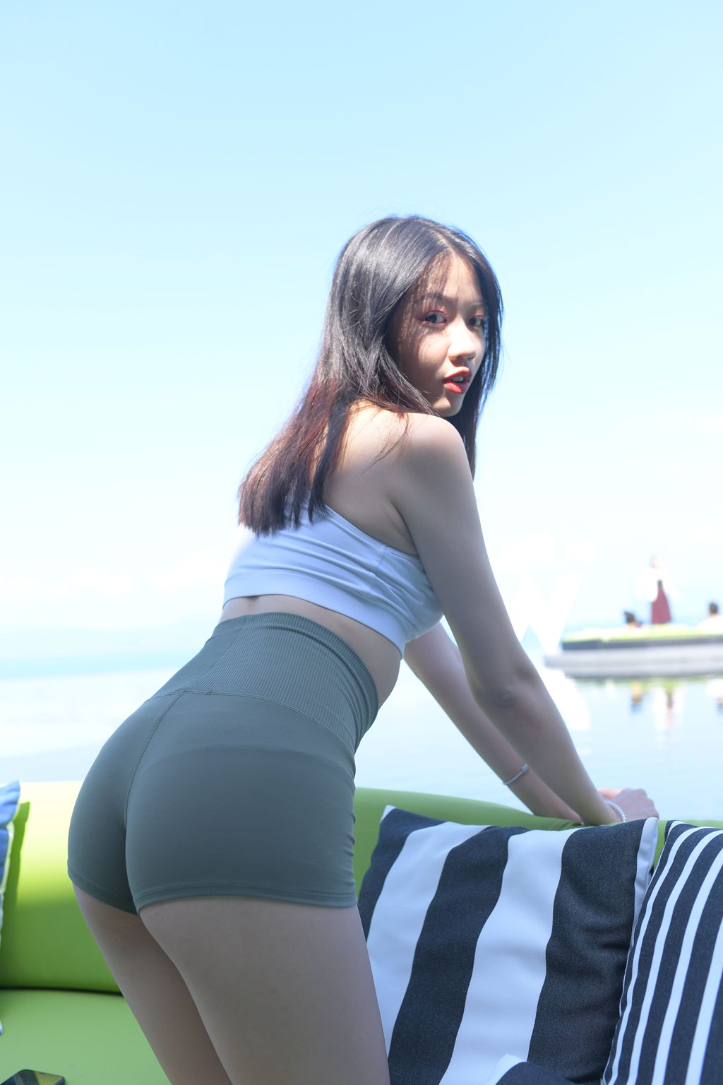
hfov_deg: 37.9
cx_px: 362
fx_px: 1054
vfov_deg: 54.4
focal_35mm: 35
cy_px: 542
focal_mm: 35
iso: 250
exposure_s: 1/640
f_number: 4
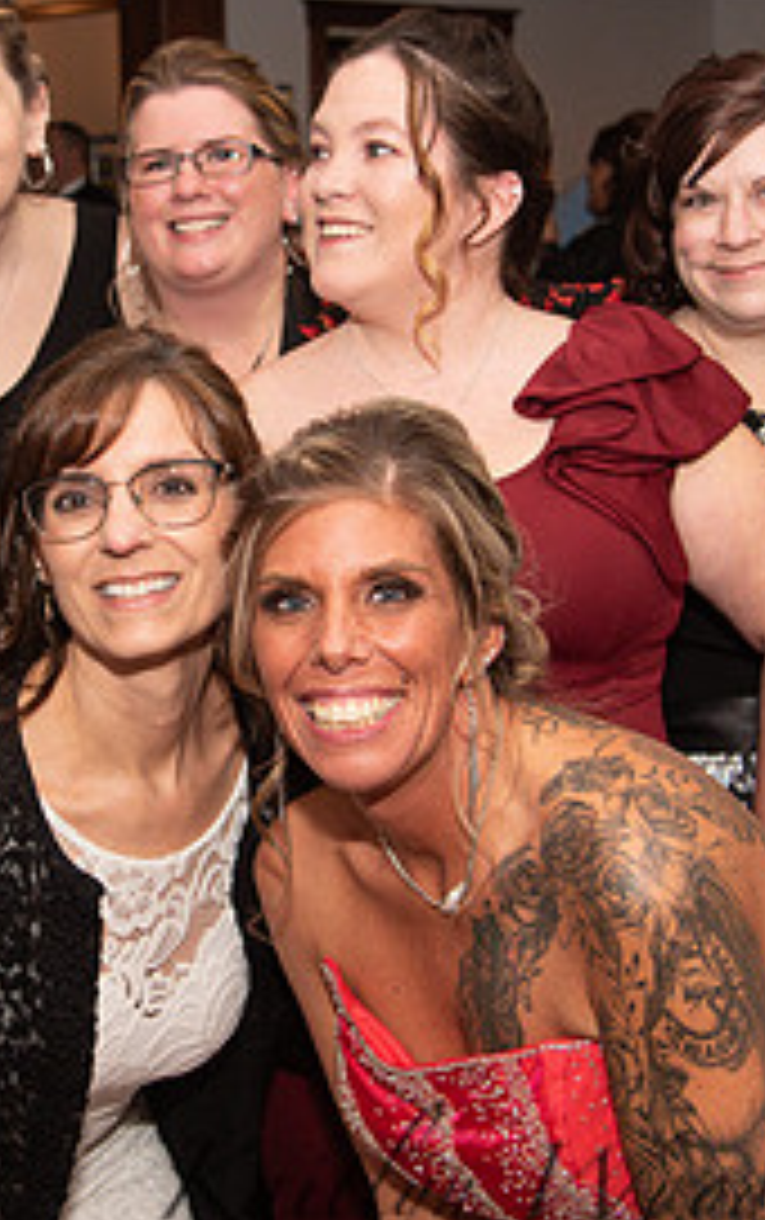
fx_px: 2029
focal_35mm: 61
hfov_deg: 21.1
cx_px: 158
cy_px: 488
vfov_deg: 33.3
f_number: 4
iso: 800
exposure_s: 1/200
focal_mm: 28
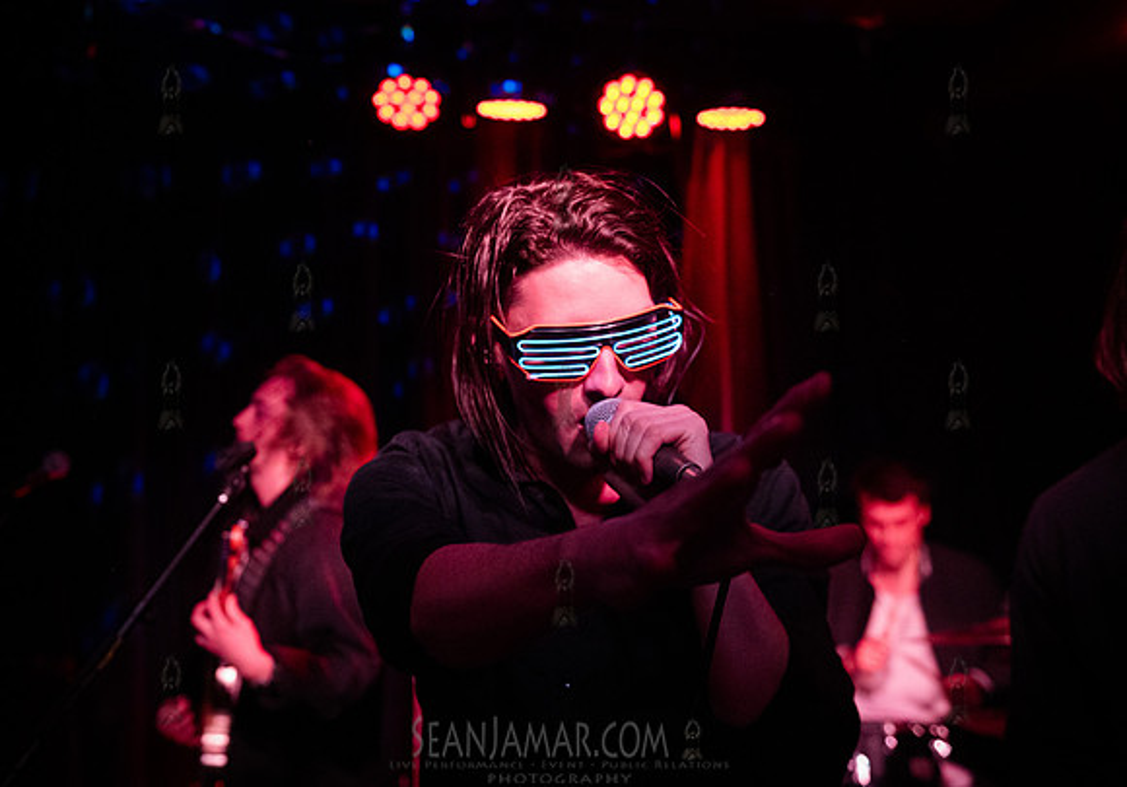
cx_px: 494
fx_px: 1194
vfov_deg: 36.5
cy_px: 421
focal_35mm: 38
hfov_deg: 50.4
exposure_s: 1/250
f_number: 3.5
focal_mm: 34
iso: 12800
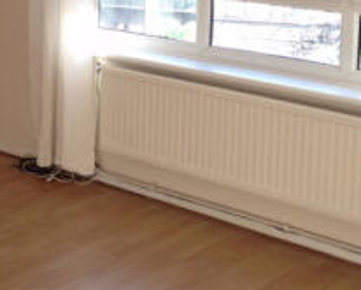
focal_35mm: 91
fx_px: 973
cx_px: 117
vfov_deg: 16.4
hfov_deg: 20.9
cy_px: -24
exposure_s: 1/120
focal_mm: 4.12
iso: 64
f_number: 2.4
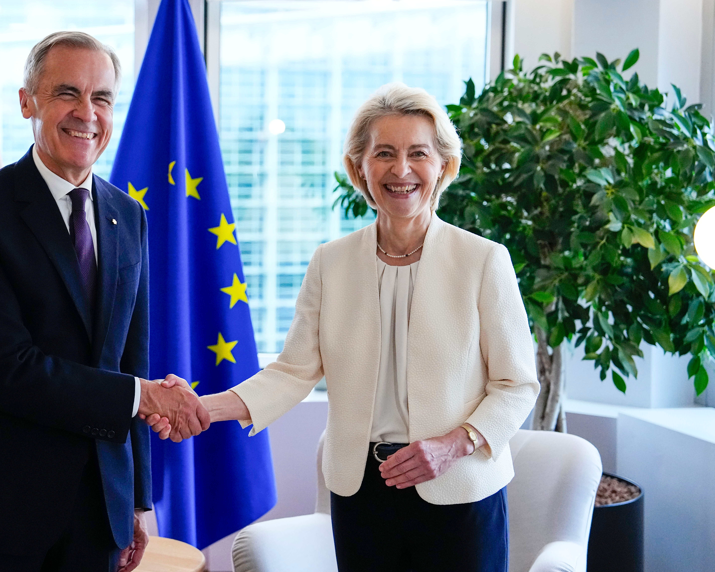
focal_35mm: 69
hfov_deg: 27.3
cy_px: 251
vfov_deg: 22.2
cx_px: 215
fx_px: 1460
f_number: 2.8
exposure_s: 1/640
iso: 4000
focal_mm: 49
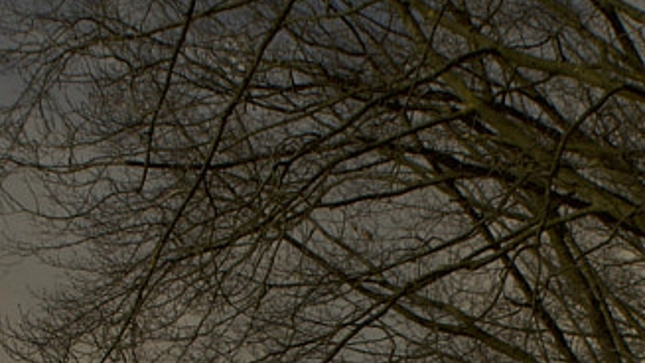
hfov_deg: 8.0
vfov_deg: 4.4
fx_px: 4593
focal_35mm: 269
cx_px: 314
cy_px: 801
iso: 100
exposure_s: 1/160
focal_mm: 35
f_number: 9
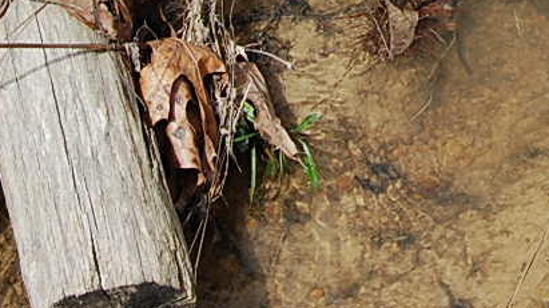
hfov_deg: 11.9
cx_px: 622
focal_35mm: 178
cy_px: -352
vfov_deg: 6.6
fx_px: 2589
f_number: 8
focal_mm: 31
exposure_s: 1/250
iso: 200
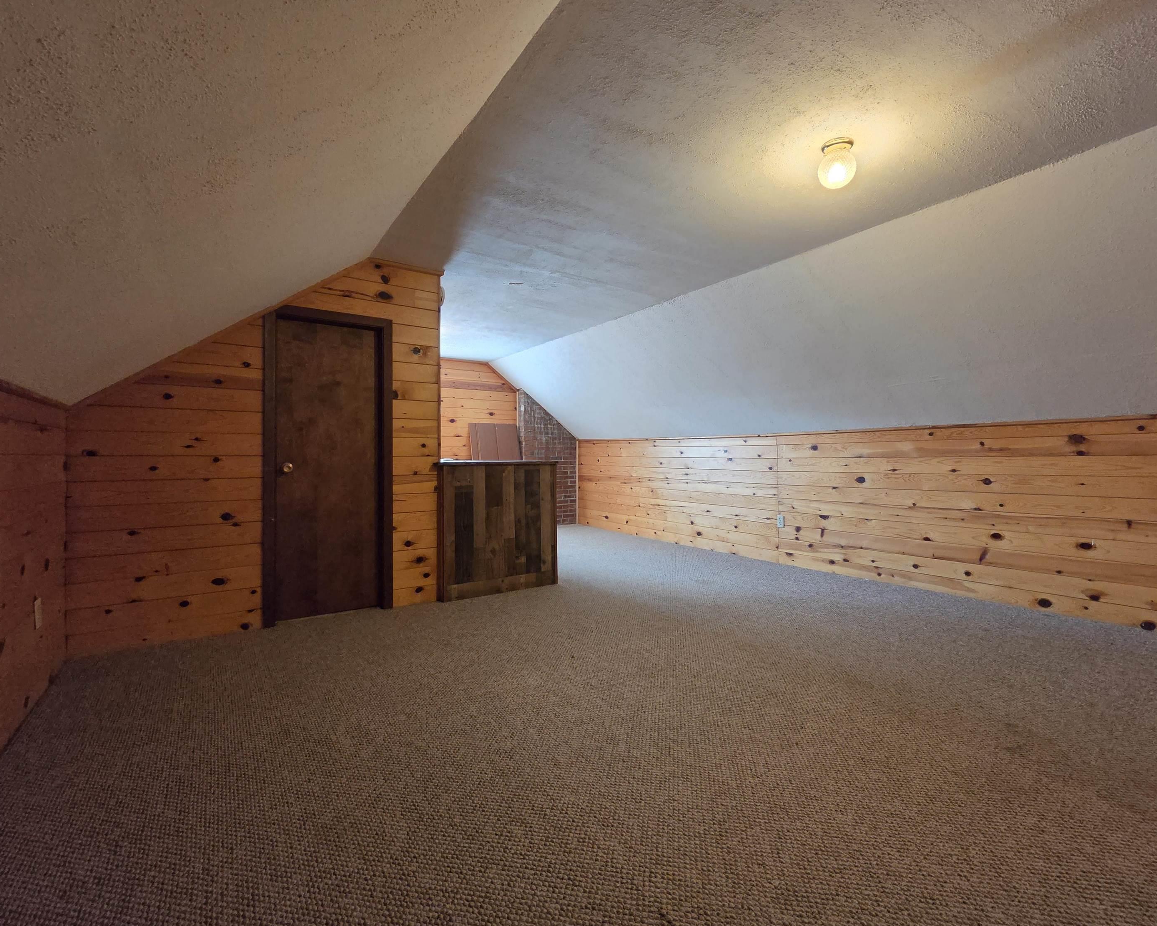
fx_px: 479
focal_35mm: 14
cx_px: 589
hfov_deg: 100.7
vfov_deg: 88.0
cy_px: 450
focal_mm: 2.2
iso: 800
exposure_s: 1/60
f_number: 2.2
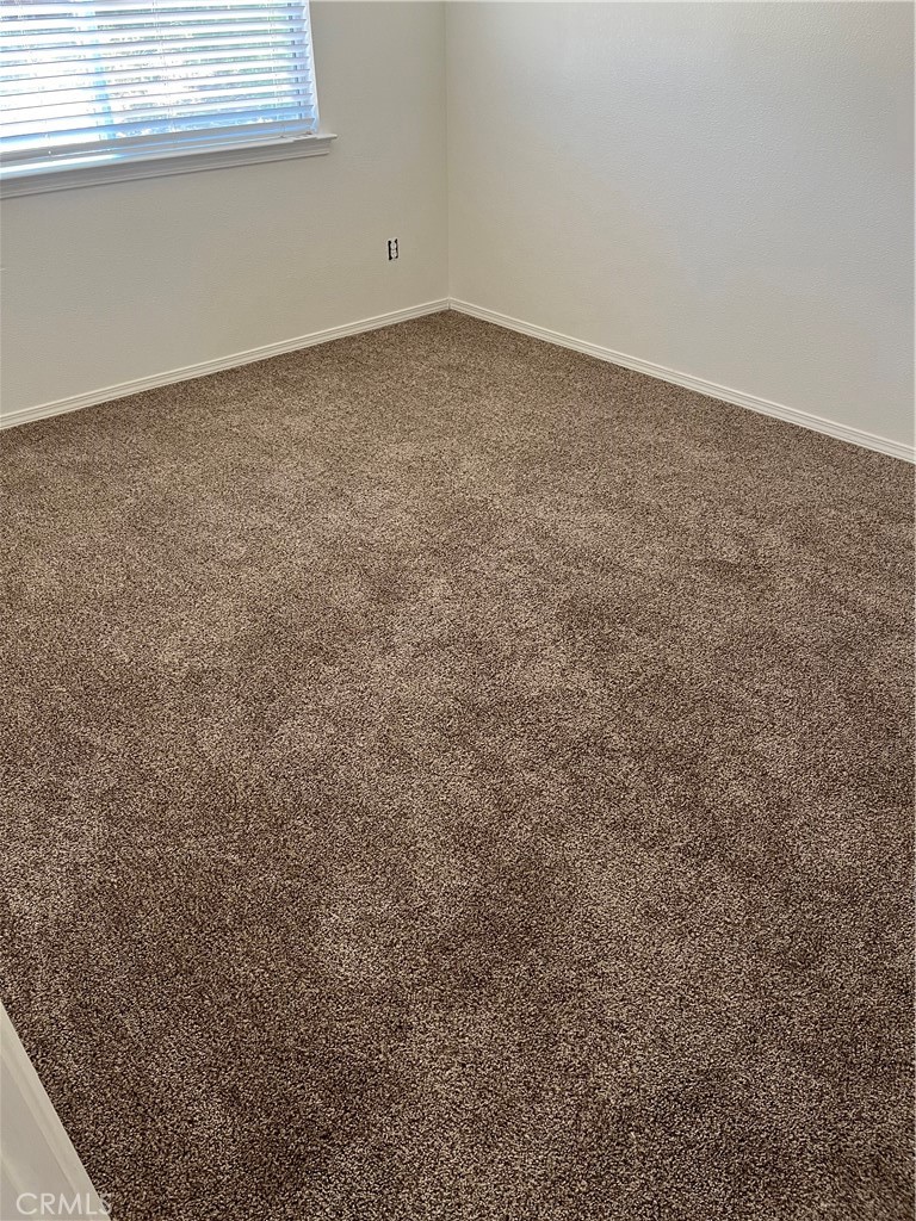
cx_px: 458
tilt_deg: -34.6
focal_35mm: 26
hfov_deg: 53.1
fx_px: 917
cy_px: 610
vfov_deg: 67.3
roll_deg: +1.0
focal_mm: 5.1
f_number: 1.6
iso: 125
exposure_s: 1/61
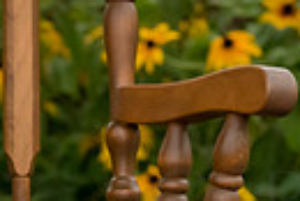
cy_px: 287
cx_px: 577
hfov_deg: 4.0
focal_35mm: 509
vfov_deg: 2.7
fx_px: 4246
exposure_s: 1/320
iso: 500
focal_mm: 105
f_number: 10
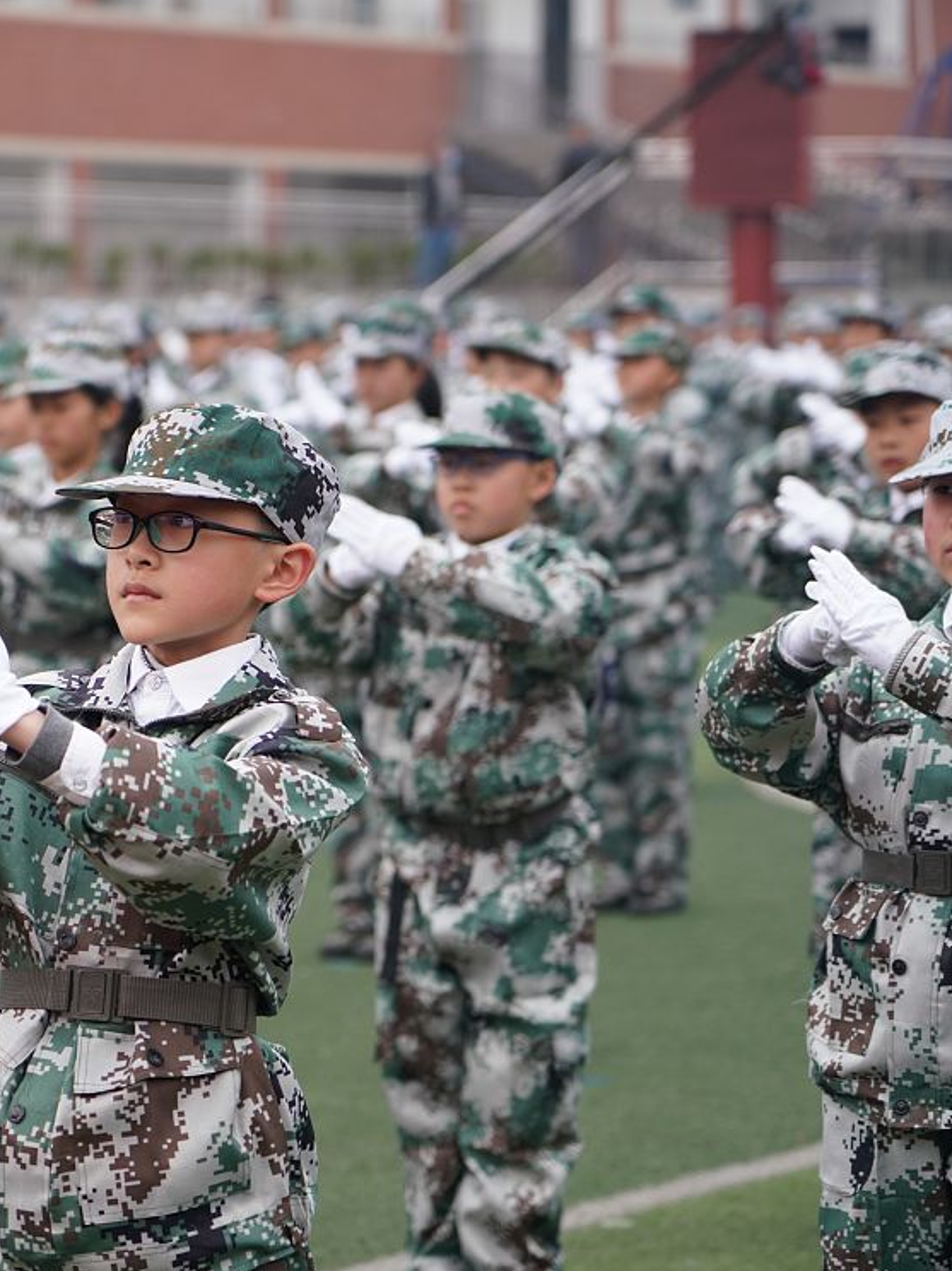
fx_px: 5979
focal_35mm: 163
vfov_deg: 12.1
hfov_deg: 9.1
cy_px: 650
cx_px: 145
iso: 640
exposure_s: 1/250
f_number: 4
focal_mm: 105
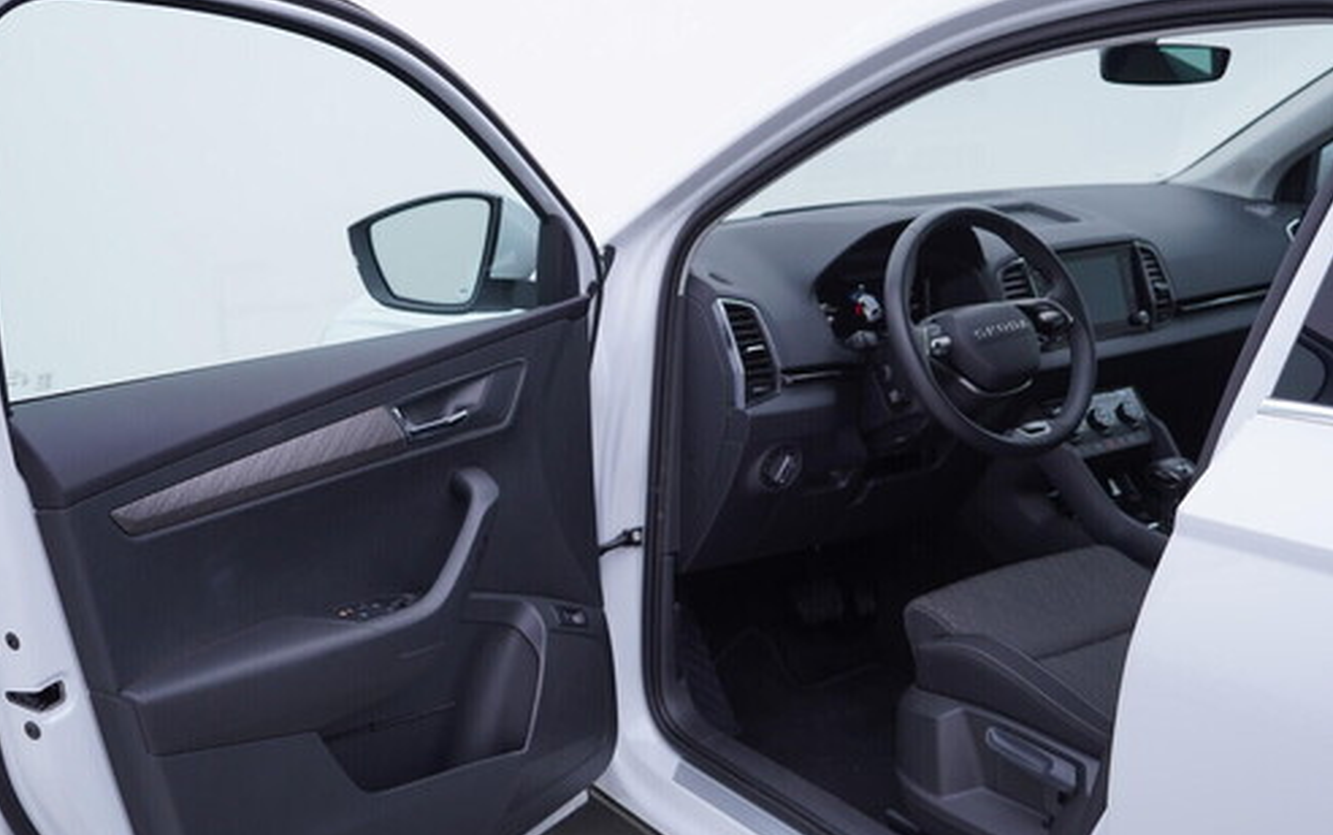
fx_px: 1490
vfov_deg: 31.3
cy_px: 449
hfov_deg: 48.1
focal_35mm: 41
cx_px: 593
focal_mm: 24
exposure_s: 1/60
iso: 125
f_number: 3.5
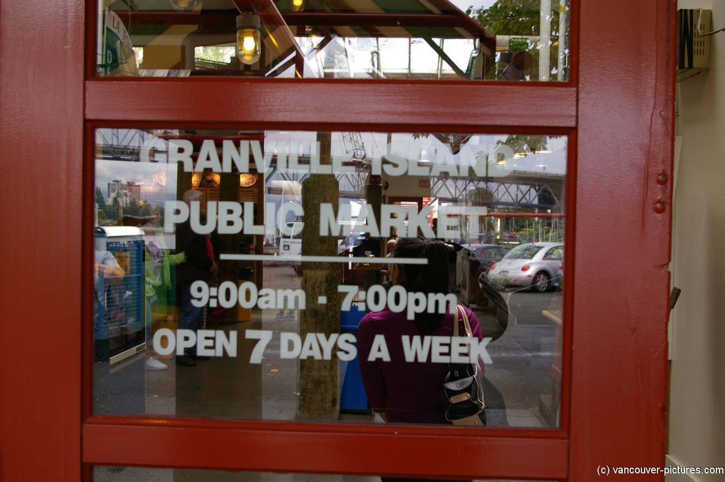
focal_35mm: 39
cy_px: 241
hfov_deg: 49.6
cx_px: 362
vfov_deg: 34.1
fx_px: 785
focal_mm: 26
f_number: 5.6
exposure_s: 1/90
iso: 200
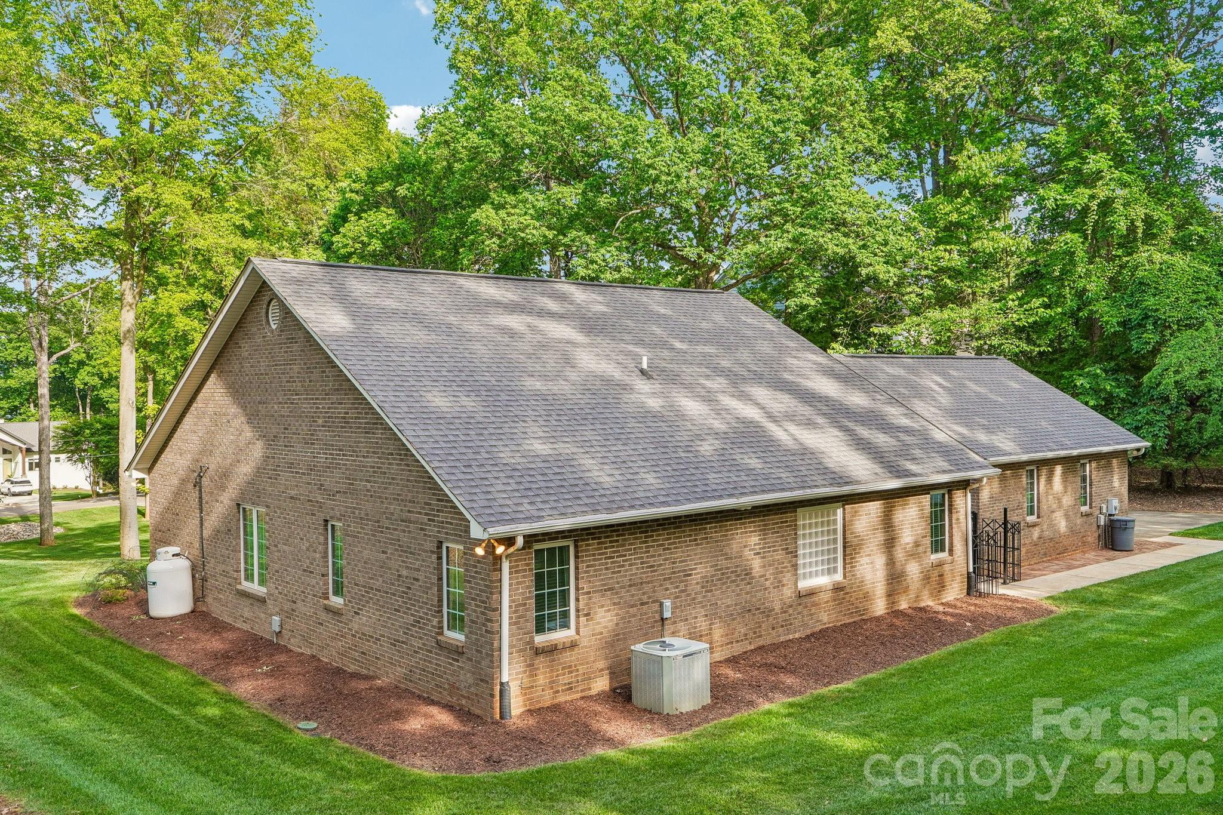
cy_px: 408
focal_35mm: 30
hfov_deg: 61.9
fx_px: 1019
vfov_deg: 43.6
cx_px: 612
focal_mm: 20
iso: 200
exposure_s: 1/30
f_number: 8
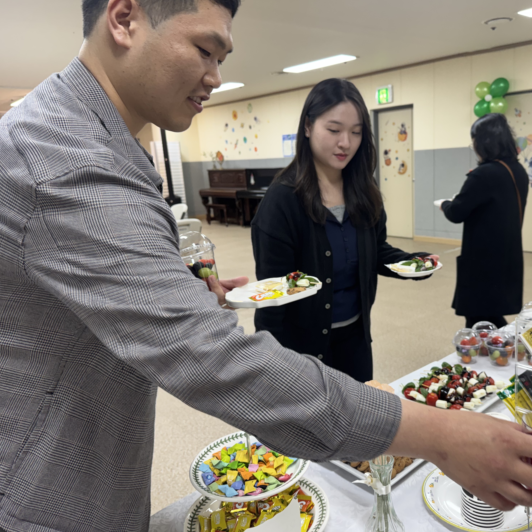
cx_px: 331
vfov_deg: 55.6
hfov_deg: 55.0
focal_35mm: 29
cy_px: 266
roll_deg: +5.2
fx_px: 504
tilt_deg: -9.1
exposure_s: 1/120
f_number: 1.78
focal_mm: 6.76
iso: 160
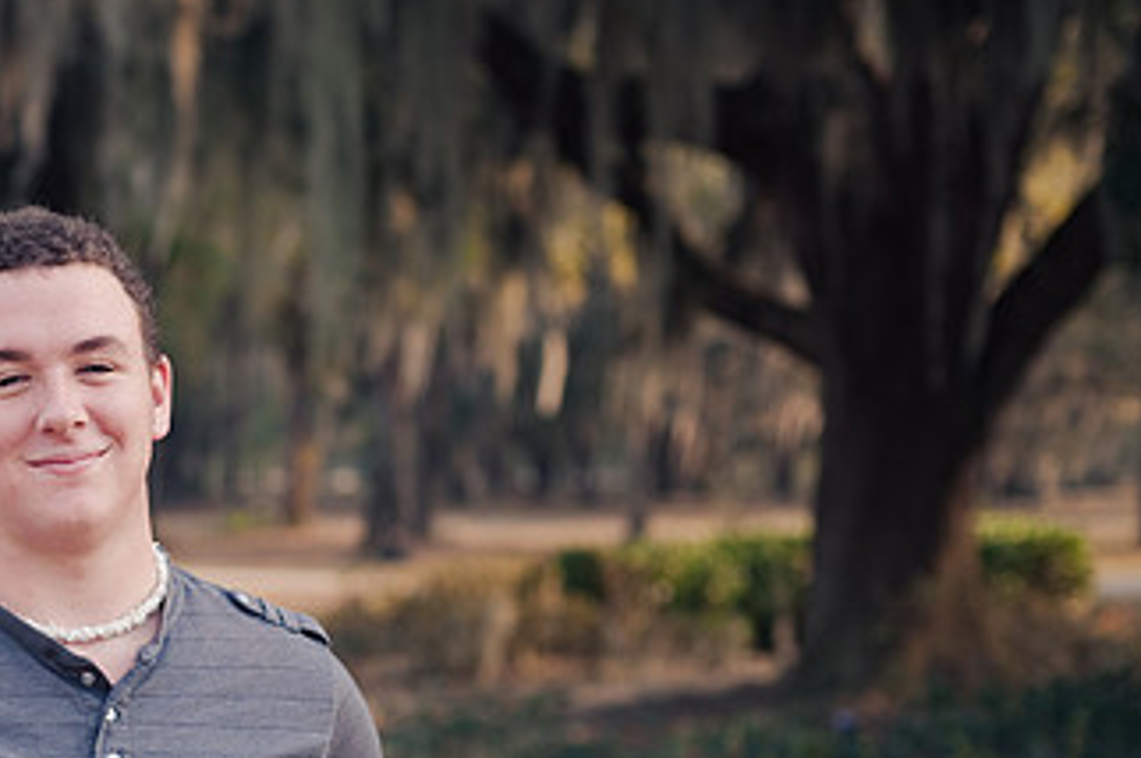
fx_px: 2850
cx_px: 149
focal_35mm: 90
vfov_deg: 15.1
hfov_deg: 22.2
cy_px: 492
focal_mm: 50
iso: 200
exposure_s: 1/250
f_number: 2.8
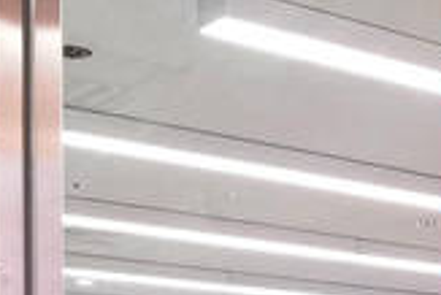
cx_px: 482
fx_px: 1361
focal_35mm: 111
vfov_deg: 11.5
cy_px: 517
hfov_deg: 17.8
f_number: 2.2
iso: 125
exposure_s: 1/120
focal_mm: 2.26
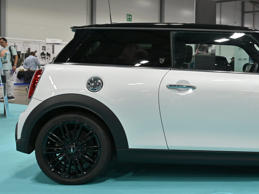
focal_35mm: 50
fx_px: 374
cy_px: 79
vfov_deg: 29.0
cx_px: 226
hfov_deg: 36.2
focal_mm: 29
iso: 800
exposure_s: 1/50
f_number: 4.5
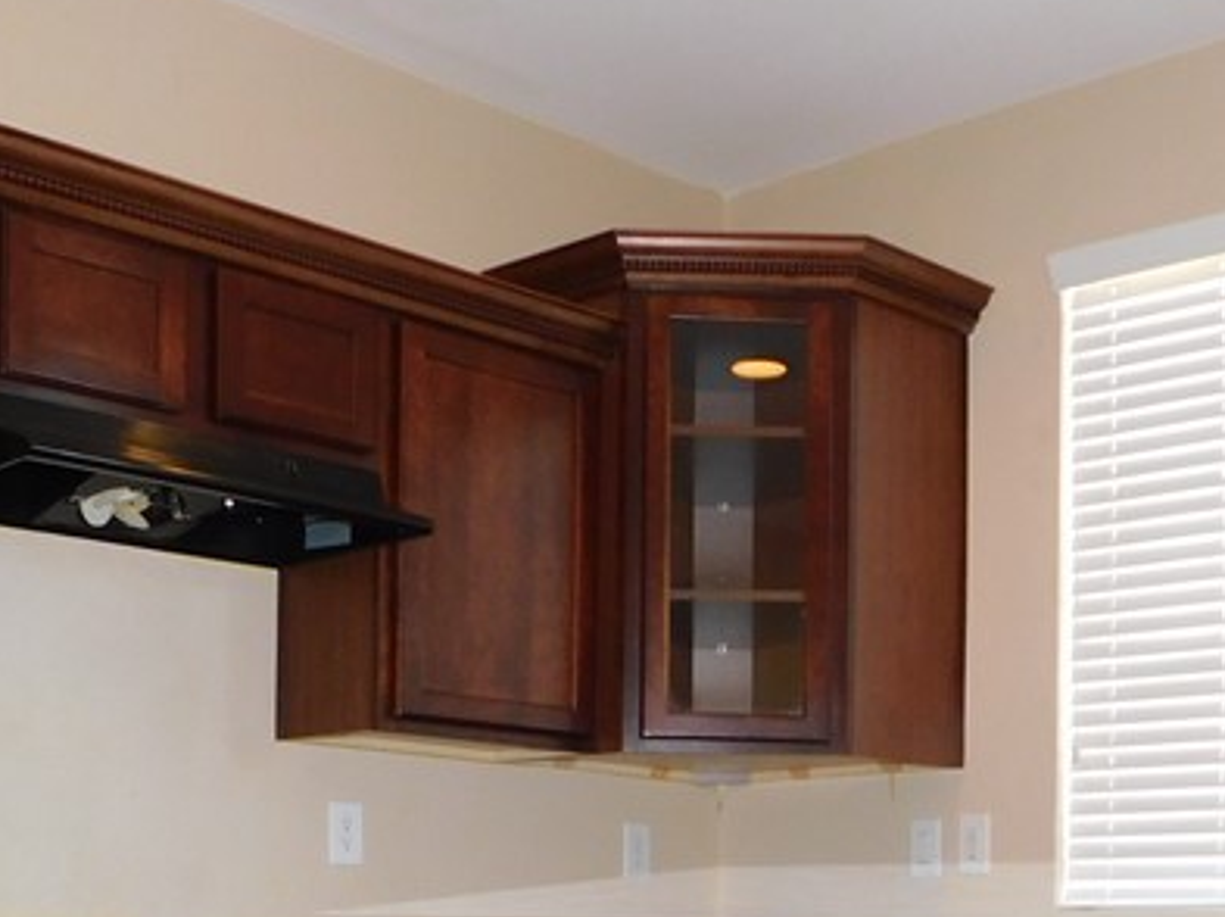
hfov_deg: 32.1
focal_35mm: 60
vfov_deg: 23.2
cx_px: 739
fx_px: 2121
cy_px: 951
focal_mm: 4
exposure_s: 1/30
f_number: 3
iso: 200
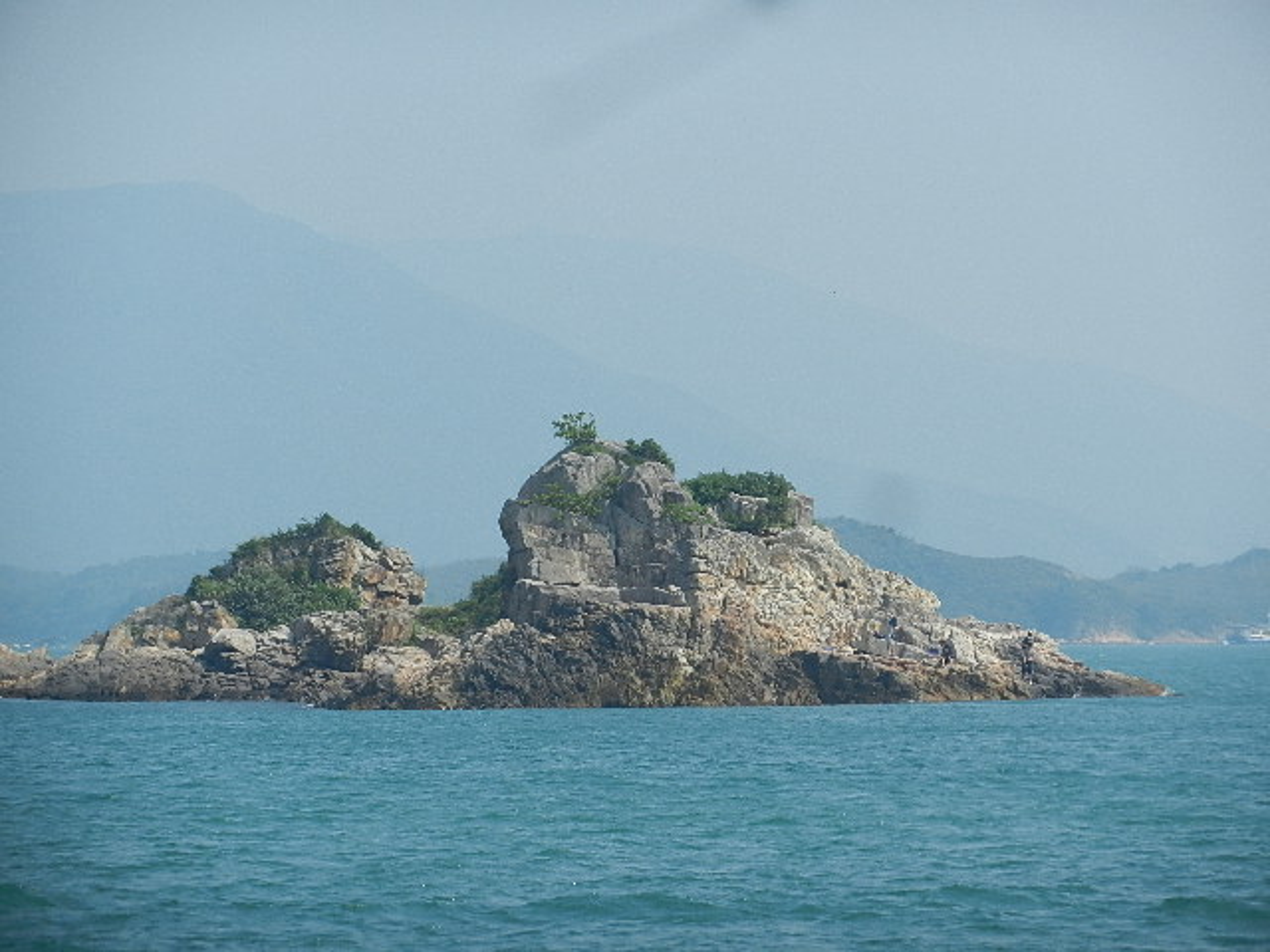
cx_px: 635
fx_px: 7961
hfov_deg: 9.1
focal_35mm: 217
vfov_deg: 6.8
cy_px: 476
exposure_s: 1/800
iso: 160
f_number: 5.3
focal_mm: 39.1
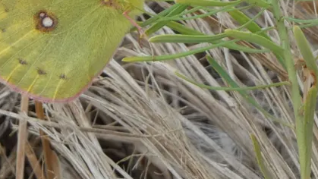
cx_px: 82
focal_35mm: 755
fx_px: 6368
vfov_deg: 1.6
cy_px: 12
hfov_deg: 2.9
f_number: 5.6
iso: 125
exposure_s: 1/100
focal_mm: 81.4
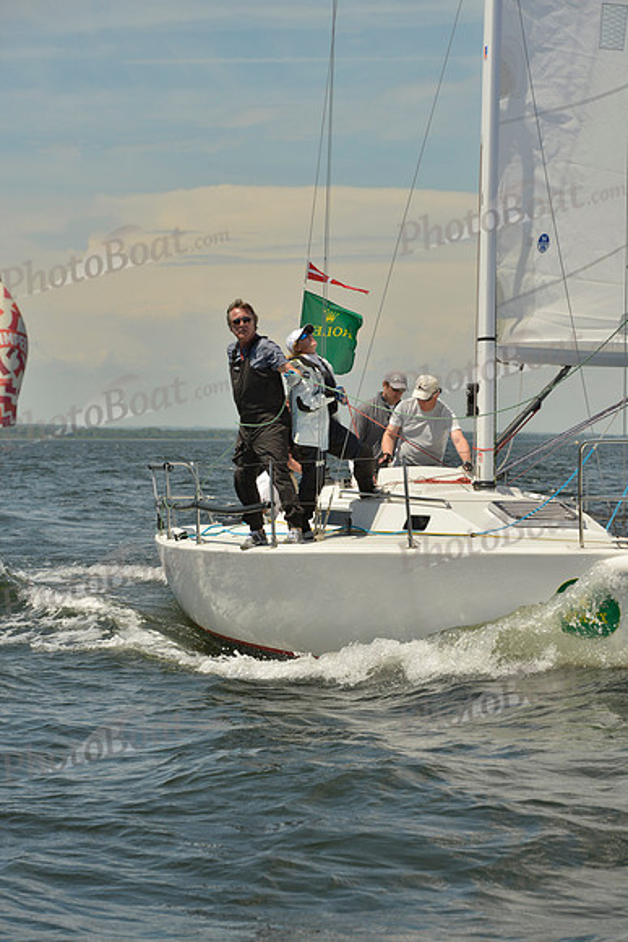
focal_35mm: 122
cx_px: 314
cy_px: 471
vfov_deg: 16.8
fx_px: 3190
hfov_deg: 11.2
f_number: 9
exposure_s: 1/1600
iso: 280
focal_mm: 122
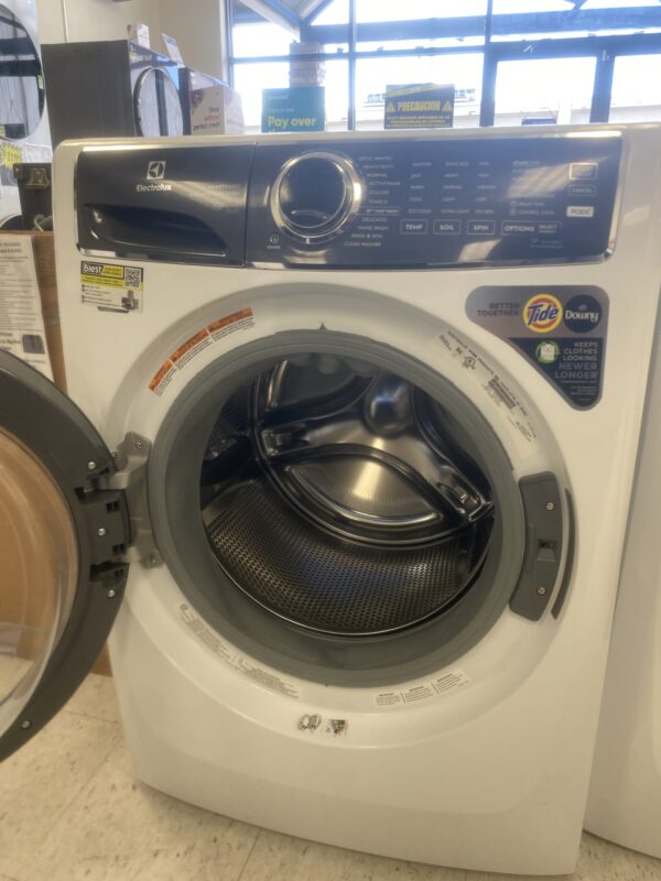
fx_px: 662
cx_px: 330
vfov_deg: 67.3
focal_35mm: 26
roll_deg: -0.5
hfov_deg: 53.1
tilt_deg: -17.3
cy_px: 440
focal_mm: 4.25
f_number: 1.8
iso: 80
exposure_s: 1/66
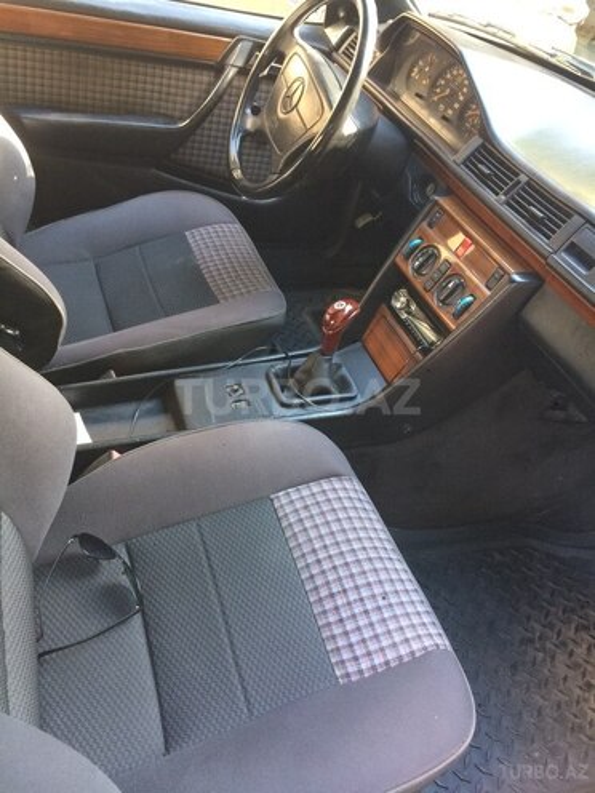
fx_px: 665
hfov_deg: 48.2
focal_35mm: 29
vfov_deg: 61.7
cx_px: 298
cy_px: 396
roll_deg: -14.8
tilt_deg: -39.2
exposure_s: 1/33
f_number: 2.2
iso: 160
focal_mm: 4.15
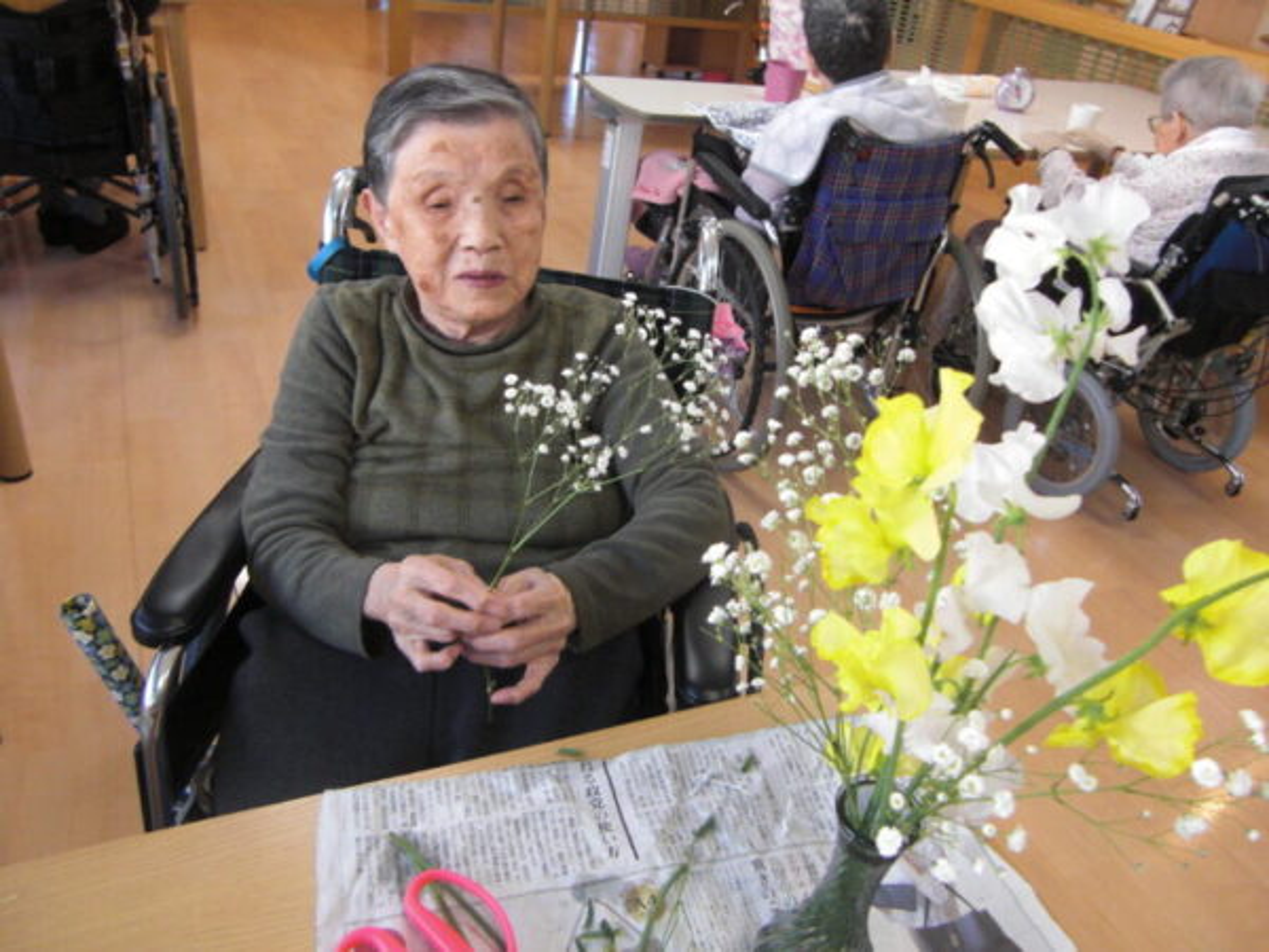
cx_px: 634
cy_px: 476
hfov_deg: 63.4
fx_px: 1026
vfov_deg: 49.7
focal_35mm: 28
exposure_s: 1/125
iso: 200
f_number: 2.6
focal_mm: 4.9
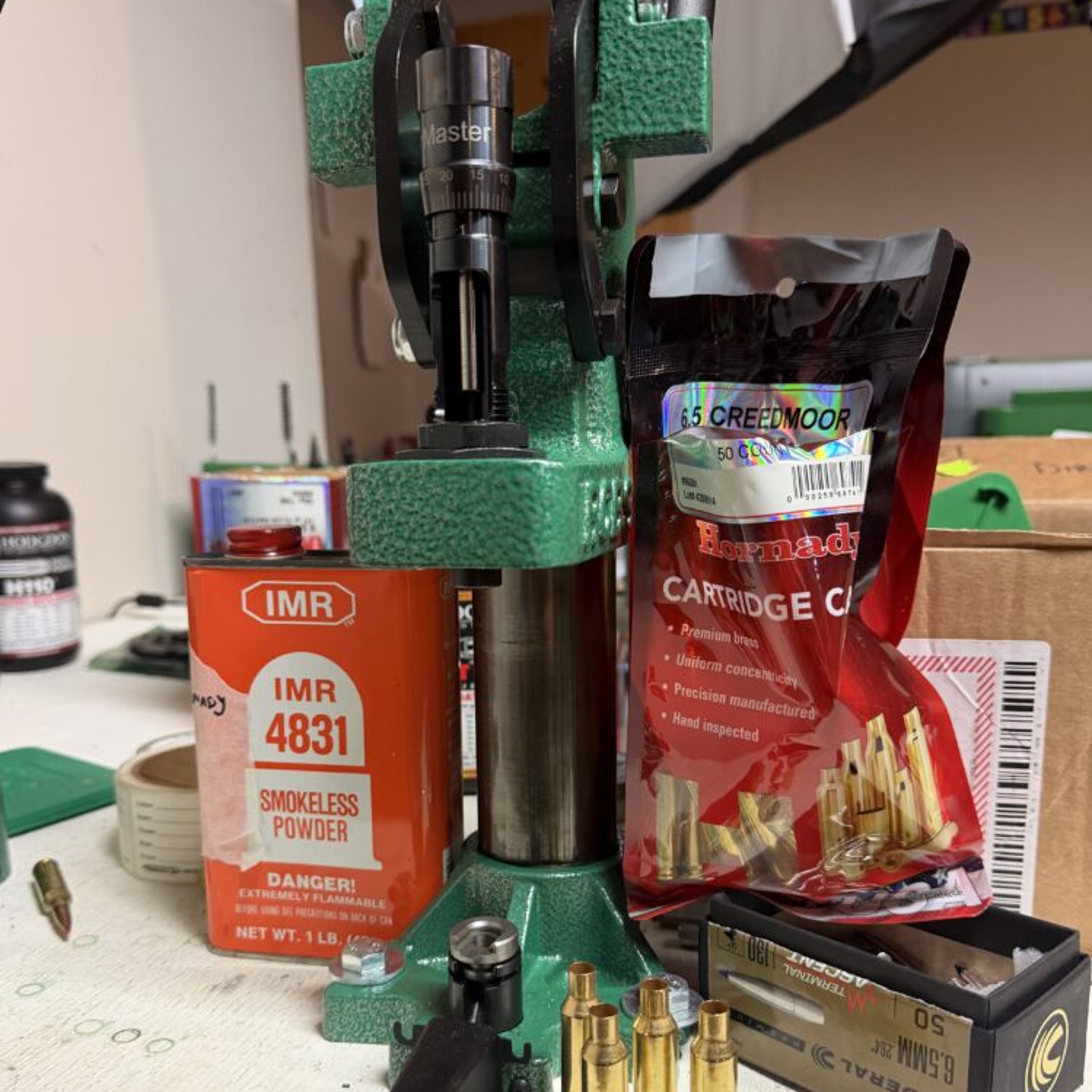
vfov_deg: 55.3
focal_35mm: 29
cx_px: 535
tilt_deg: -12.5
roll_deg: +0.7
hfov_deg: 55.6
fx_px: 1035
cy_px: 640
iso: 250
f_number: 1.78
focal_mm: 6.76
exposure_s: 1/60
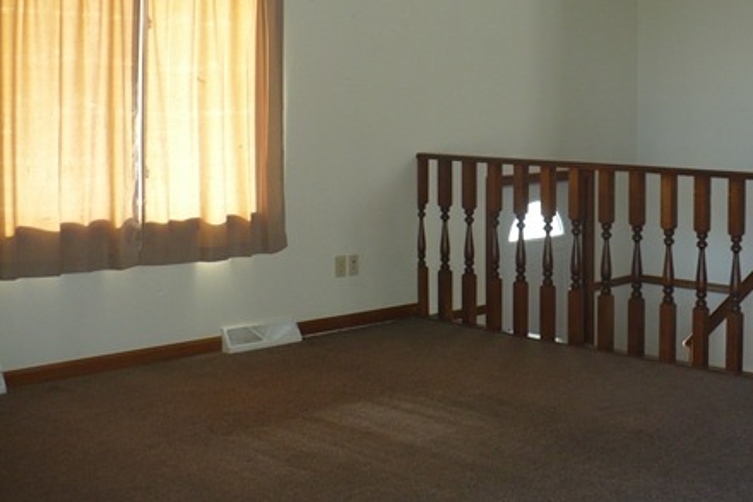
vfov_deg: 24.0
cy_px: 137
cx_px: 546
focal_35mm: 56
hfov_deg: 35.0
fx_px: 1171
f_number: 2.8
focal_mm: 6.1
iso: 100
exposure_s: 1/30
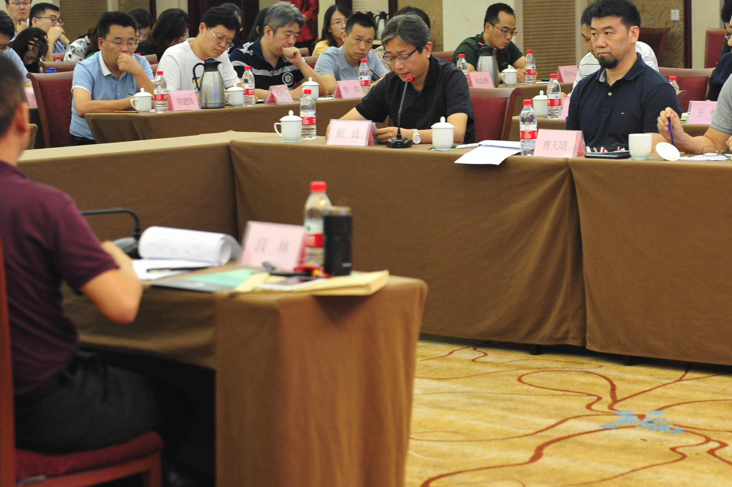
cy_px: 178
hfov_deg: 17.0
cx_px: 516
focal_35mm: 120
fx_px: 2438
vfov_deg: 11.4
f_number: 4
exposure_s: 1/60
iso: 1250
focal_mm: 70
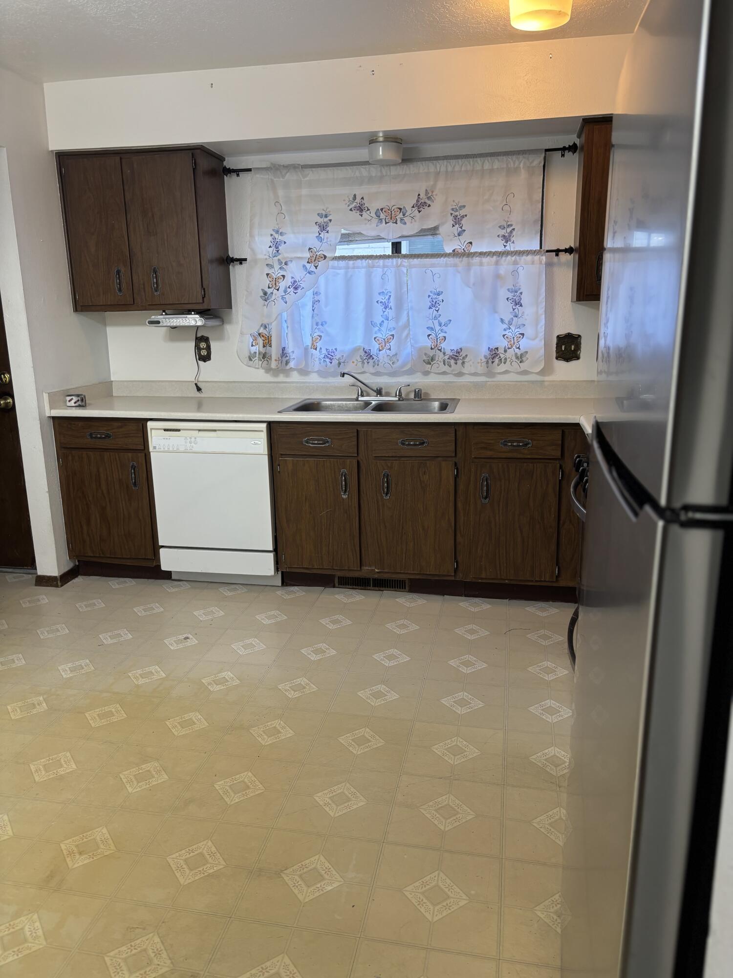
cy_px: 489
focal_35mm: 26
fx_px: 734
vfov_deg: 67.3
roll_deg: +0.7
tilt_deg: -13.9
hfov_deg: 53.1
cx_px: 366
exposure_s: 1/60
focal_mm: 5.96
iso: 100
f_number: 1.6
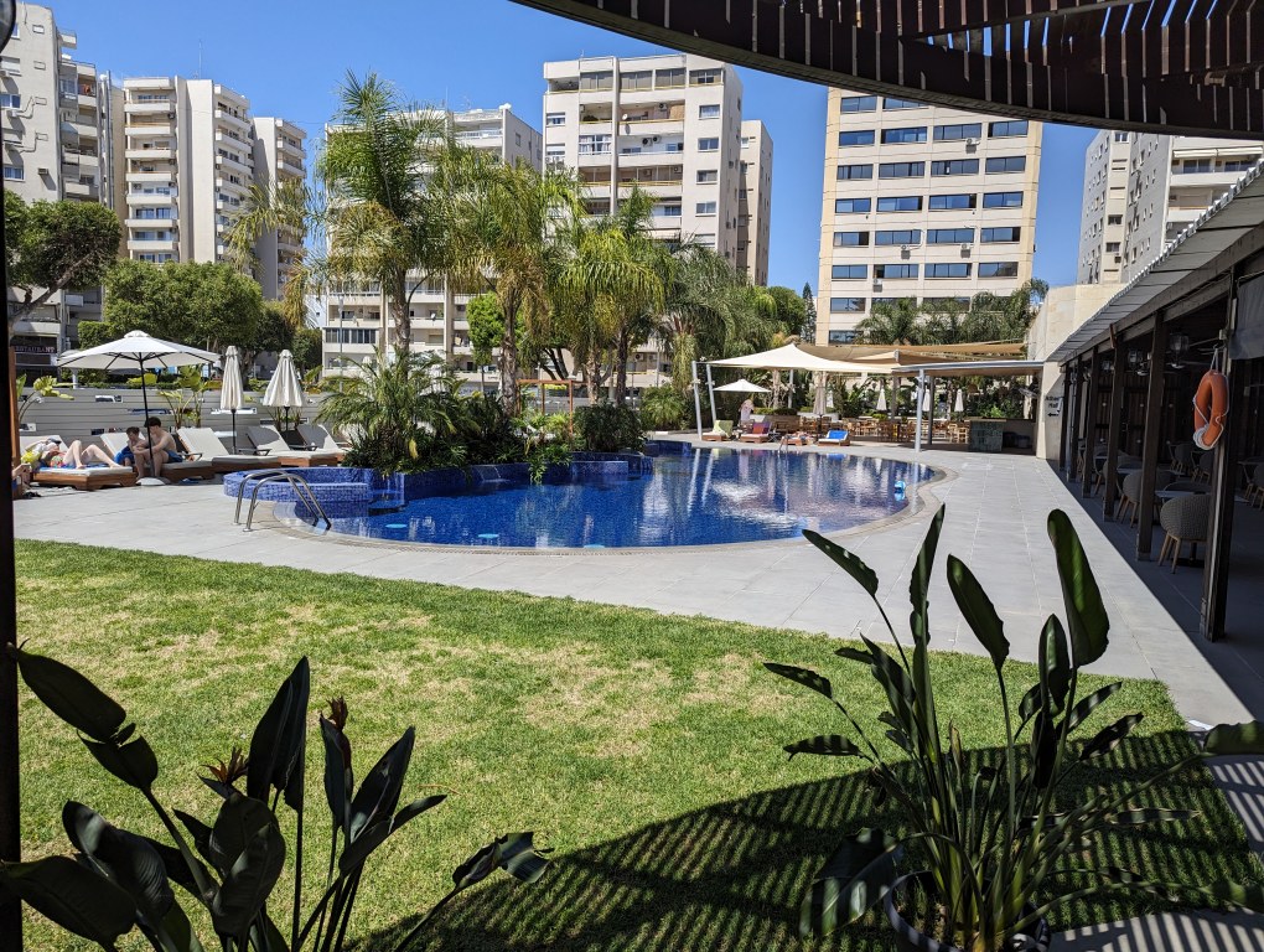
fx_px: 878
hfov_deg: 71.5
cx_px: 632
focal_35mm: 24
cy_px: 476
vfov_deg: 56.9
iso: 40
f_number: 1.85
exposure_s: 1/2632
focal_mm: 6.81
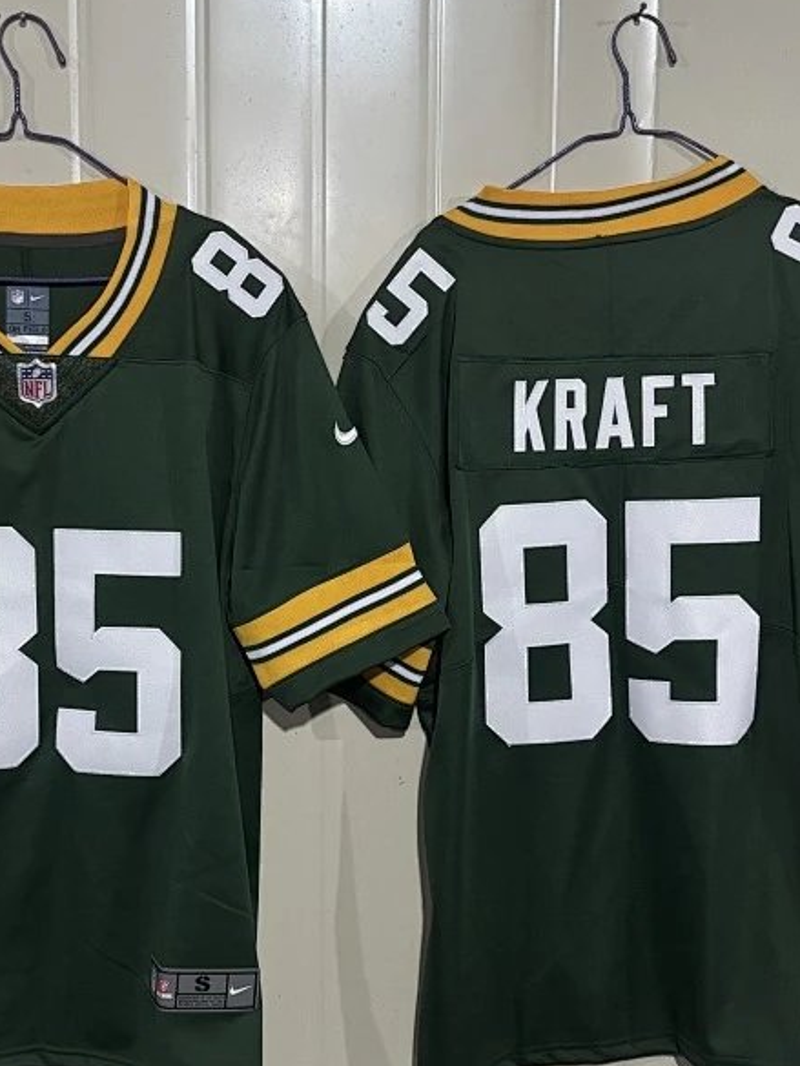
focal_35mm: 48
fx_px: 1479
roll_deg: -0.4
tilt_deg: -8.1
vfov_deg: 39.6
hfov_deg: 30.2
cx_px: 321
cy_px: 579
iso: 320
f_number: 1.6
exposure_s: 1/50
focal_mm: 5.96
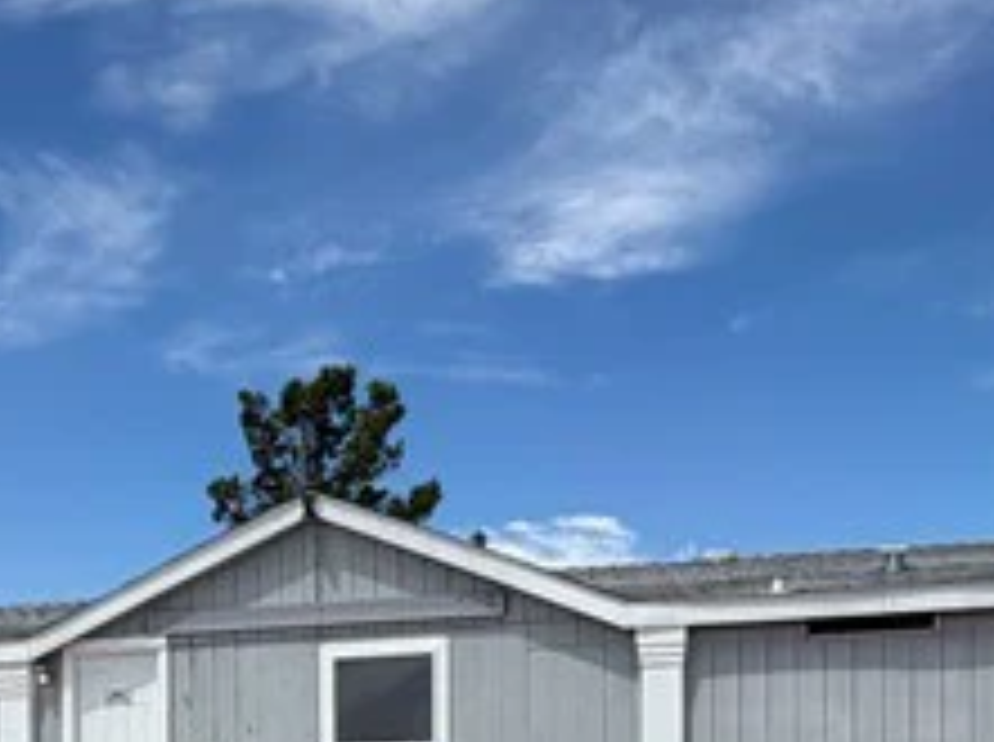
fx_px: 1863
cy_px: 949
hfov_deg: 29.8
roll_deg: +0.6
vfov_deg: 20.7
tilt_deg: -2.2
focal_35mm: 65
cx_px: 378
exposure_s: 1/1339
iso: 20
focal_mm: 2.22
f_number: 2.2
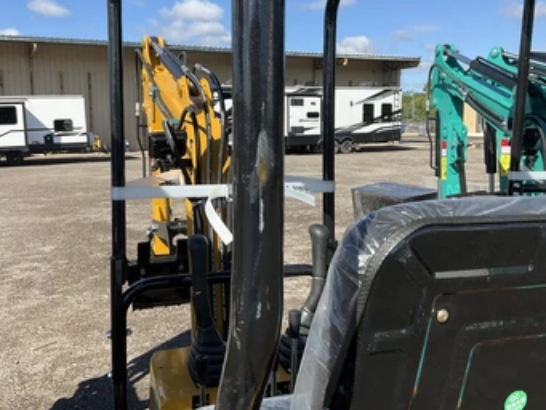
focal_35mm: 34
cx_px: 248
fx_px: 536
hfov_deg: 53.9
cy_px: 179
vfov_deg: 41.7
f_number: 1.8
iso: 25
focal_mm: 3
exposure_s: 1/1377
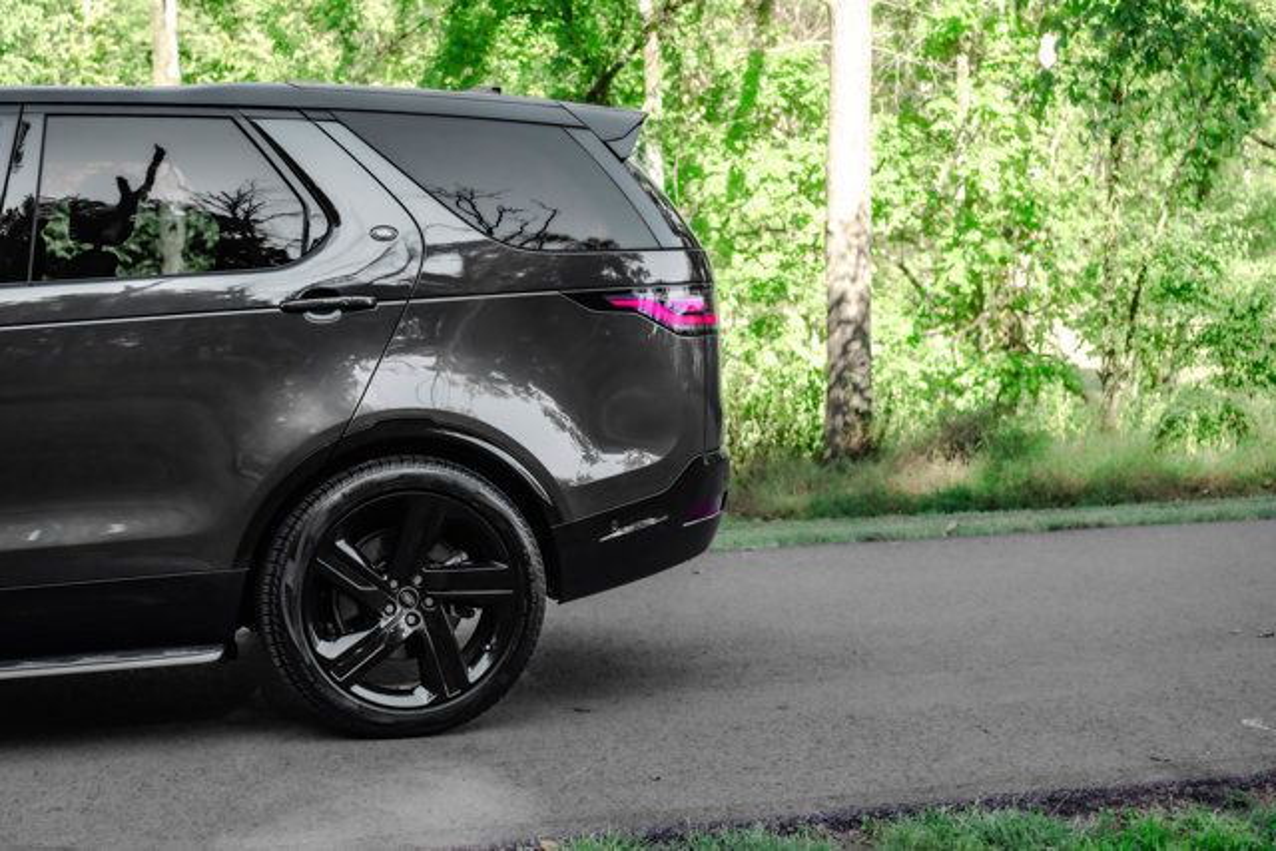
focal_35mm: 55
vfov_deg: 24.6
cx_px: 638
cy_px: 426
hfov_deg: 36.2
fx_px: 1950
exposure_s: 1/400
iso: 640
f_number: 5
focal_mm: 55
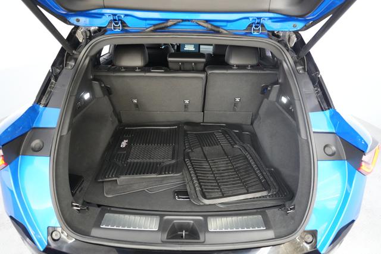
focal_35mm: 24
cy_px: 127
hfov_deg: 73.8
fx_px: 254
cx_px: 190
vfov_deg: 53.1
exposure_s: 1/160
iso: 10000
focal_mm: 24
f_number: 2.8
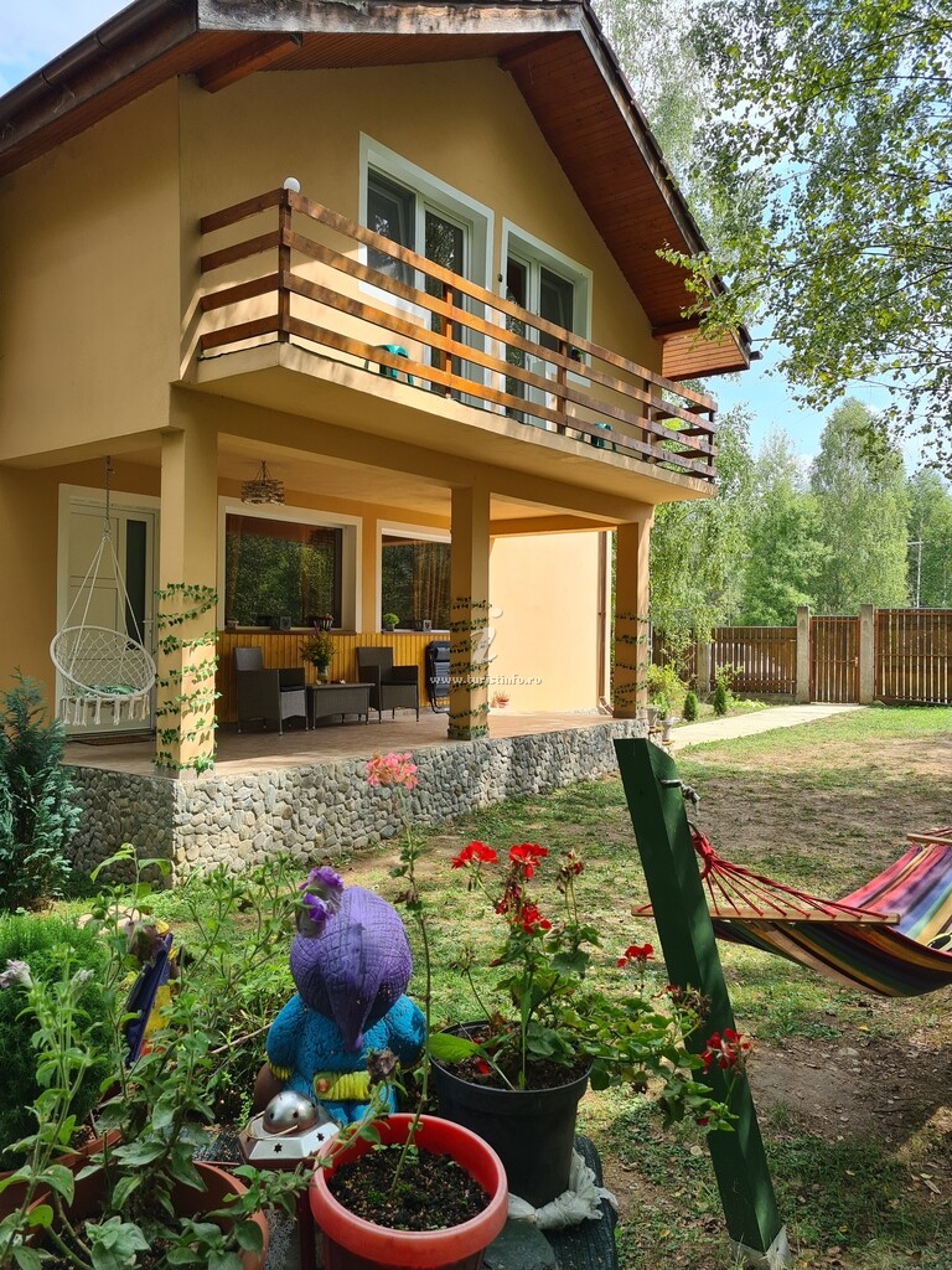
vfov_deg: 67.3
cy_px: 635
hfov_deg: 53.1
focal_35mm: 26
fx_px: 953
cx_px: 476
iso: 50
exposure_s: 1/830
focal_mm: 5.4
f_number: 1.8
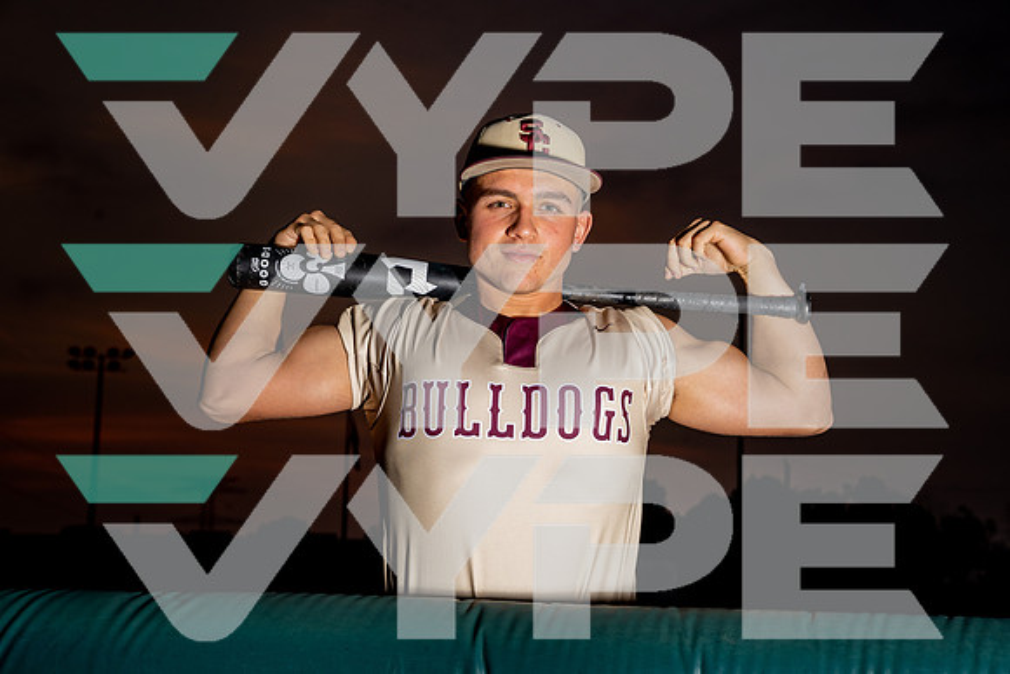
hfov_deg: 28.8
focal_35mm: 70
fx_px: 1964
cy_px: 337
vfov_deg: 19.5
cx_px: 505
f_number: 8
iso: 250
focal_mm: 70
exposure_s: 1/250
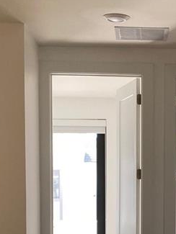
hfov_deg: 15.2
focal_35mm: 96
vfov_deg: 19.9
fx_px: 650
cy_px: 228
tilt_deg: +2.2
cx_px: 175
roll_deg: +0.7
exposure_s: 1/120
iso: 50
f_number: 1.8
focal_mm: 4.25
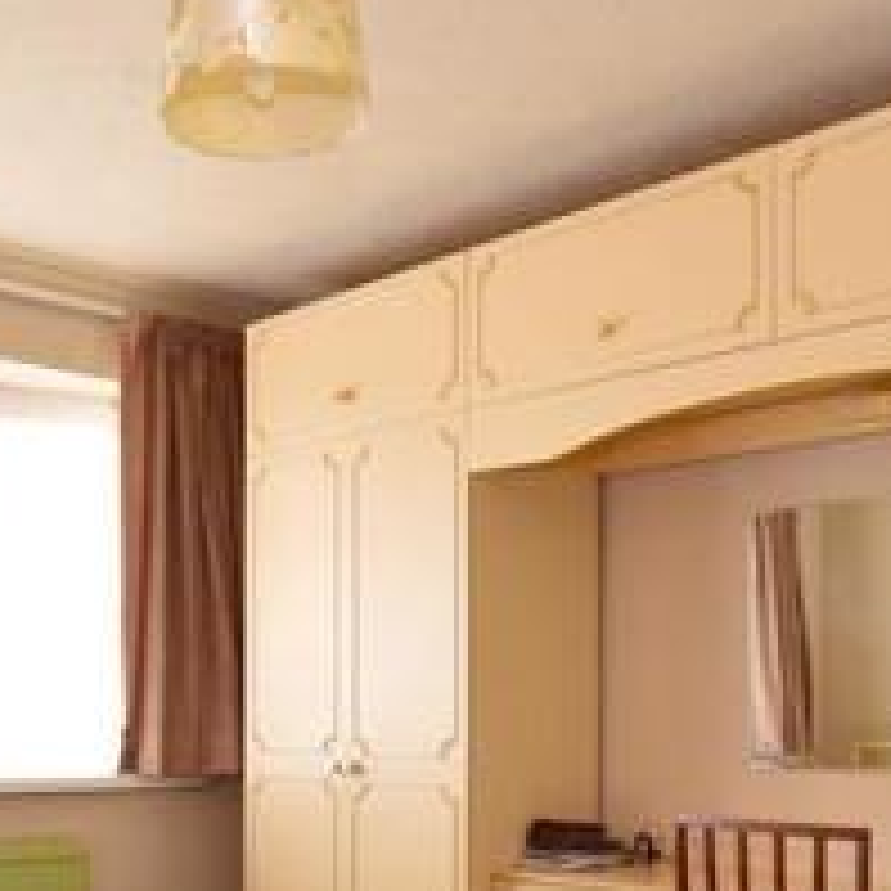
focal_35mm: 46
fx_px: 1351
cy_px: 718
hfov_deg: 36.0
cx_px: 274
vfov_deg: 35.3
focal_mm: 11
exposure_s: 1/8
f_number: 6.3
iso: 200
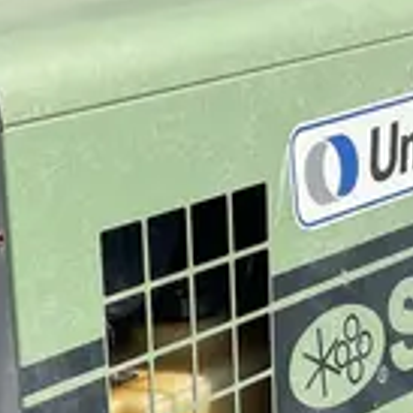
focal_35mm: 123
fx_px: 1660
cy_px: 613
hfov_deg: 14.2
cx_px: 244
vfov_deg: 13.4
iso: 32
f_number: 1.6
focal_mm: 4.2
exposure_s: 1/4132
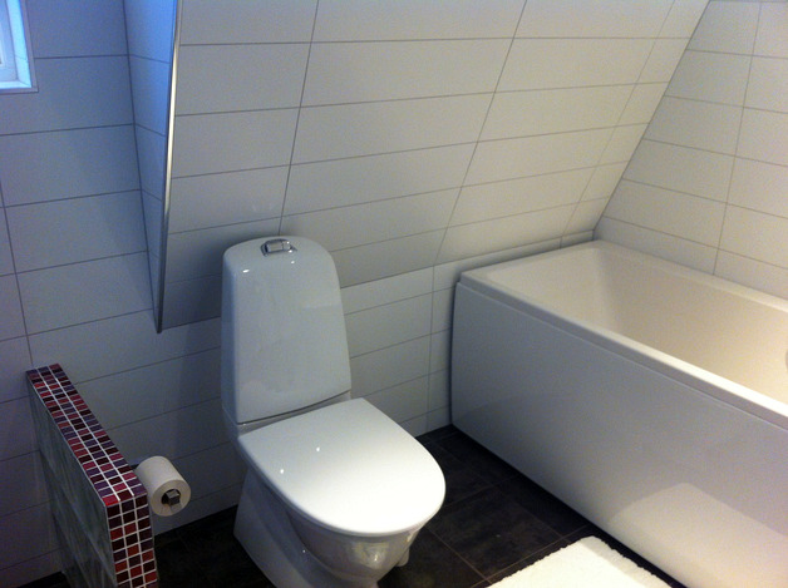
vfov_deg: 40.6
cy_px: 294
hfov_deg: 52.7
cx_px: 394
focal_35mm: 35
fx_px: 796
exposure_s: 1/15
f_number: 2.8
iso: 100
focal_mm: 3.85
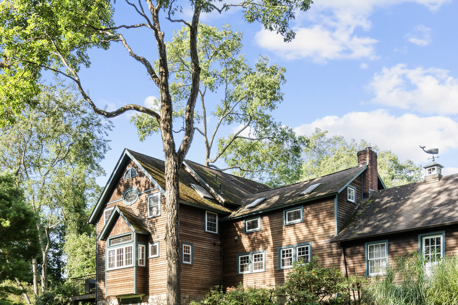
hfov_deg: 48.4
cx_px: 202
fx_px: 509
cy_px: 330
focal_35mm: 40
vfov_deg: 30.2
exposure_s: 1/10
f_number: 9
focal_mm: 16
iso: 200
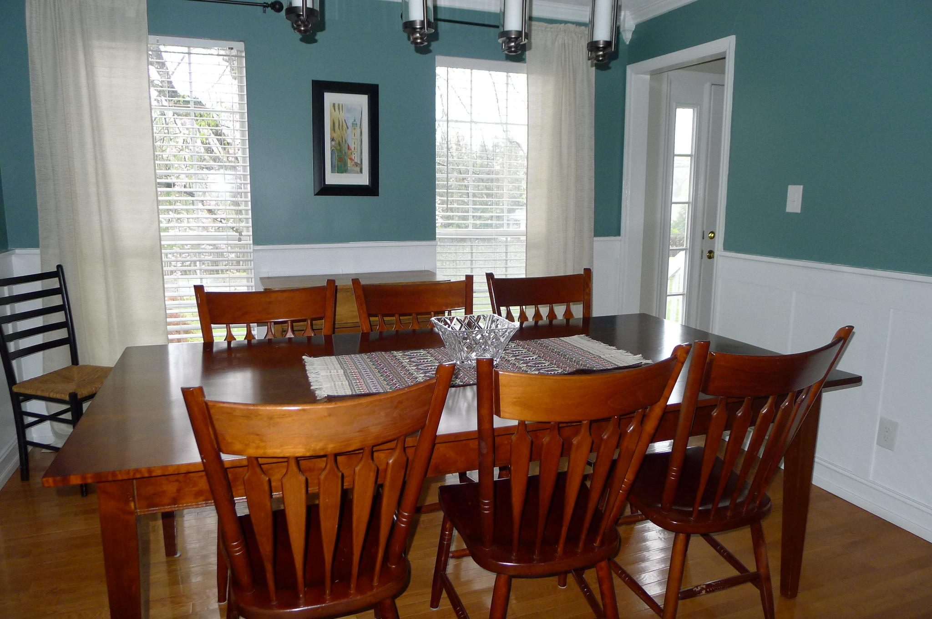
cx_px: 466
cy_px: 310
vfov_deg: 53.0
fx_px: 621
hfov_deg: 73.8
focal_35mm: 24
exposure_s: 1/60
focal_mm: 5.1
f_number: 2
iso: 320
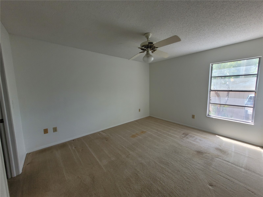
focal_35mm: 13
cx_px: 132
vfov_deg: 89.9
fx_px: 99
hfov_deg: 106.2
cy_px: 98
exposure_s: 1/60
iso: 100
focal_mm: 1.74
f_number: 2.2
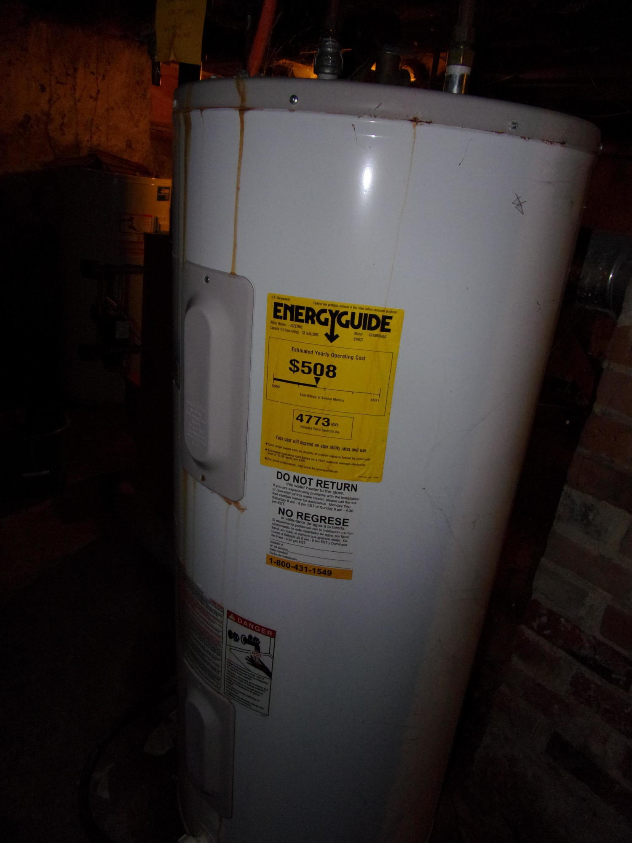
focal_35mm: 24
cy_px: 422
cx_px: 316
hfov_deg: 56.8
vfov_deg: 71.6
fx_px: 584
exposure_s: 1/34
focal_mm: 4.3
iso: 200
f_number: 3.3
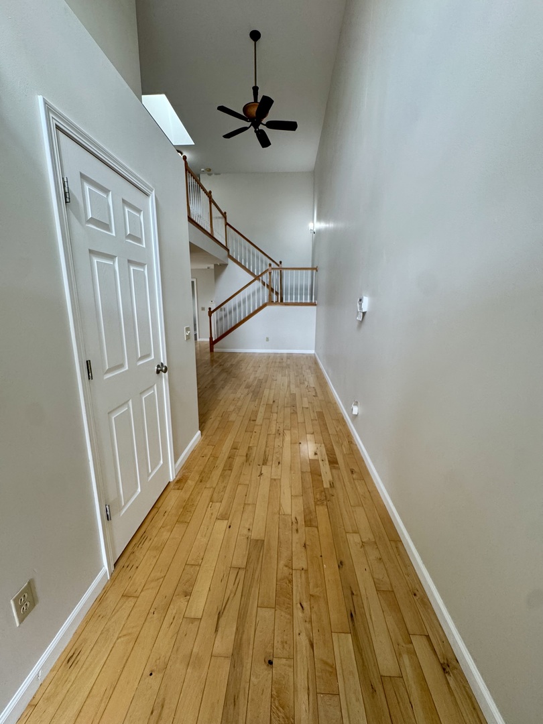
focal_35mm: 14
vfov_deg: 102.1
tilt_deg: -11.4
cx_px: 272
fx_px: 293
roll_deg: +0.6
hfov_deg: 85.7
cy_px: 362
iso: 250
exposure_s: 1/120
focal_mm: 2.22
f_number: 2.2
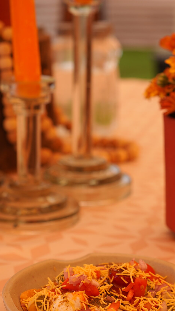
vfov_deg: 25.6
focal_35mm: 83
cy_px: 166
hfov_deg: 14.5
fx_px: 685
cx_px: 115
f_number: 5
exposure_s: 1/400
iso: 100
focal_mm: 35
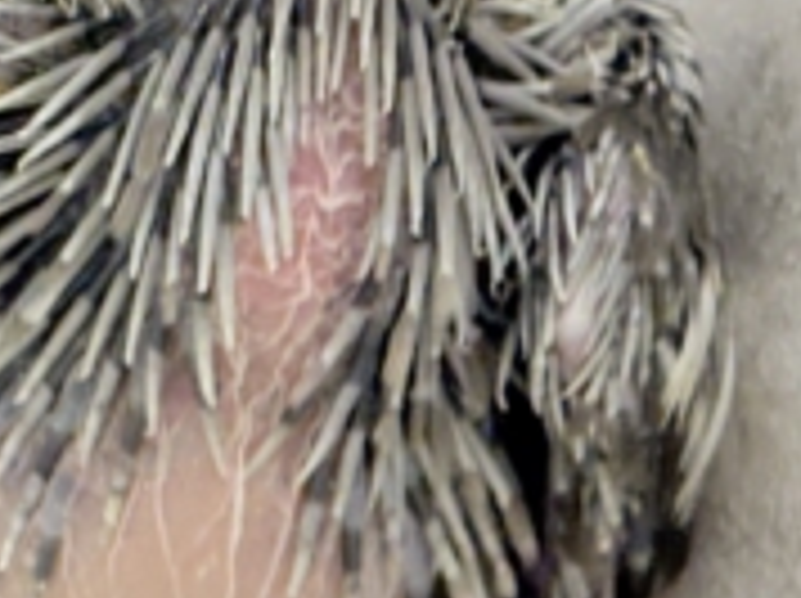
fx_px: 4321
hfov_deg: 10.6
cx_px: 198
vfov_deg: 7.9
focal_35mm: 187
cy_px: 4
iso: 64
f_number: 1.6
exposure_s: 1/50
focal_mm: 5.96
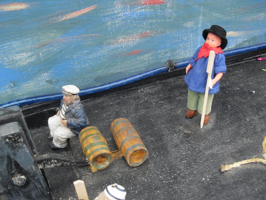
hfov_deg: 50.1
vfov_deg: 38.7
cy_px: 100
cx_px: 133
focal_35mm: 37
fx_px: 284
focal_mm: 6.3
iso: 80
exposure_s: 1/125
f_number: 2.8
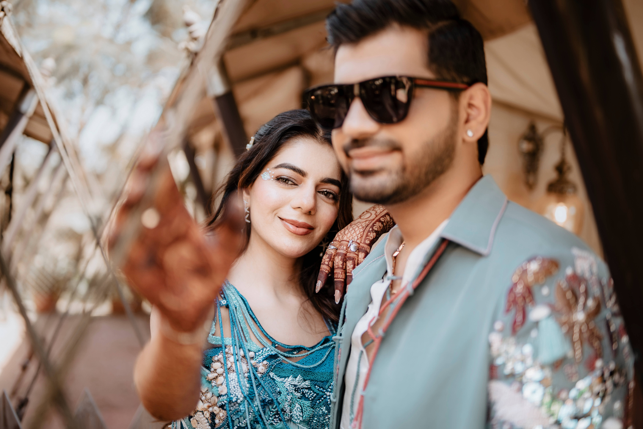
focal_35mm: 35
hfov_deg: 54.4
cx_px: 322
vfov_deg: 37.9
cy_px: 214
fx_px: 625
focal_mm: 35
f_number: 1.4
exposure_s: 1/500
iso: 100
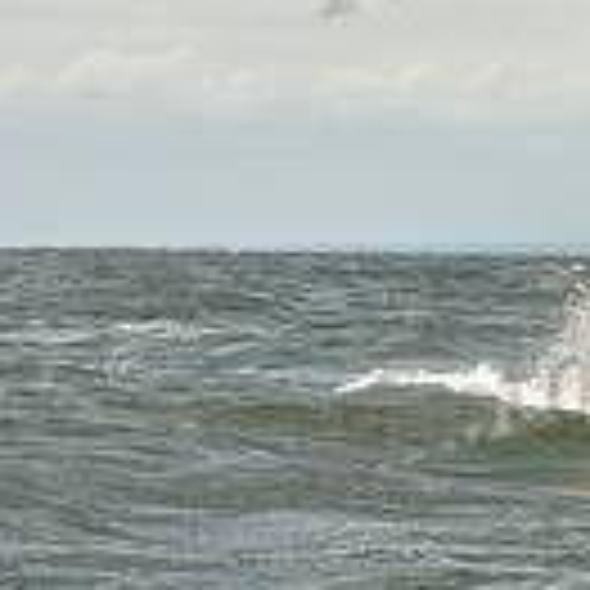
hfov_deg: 4.8
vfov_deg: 4.9
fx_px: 6884
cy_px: 70
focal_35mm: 357
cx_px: 1185
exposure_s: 1/800
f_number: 9
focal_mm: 95
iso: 250
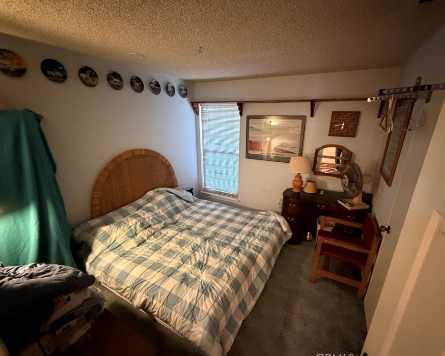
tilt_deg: -18.3
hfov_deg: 96.7
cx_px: 238
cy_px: 182
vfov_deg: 84.0
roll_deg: -0.3
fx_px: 198
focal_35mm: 15
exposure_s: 1/40
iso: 1250
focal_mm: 2.22
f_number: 2.2
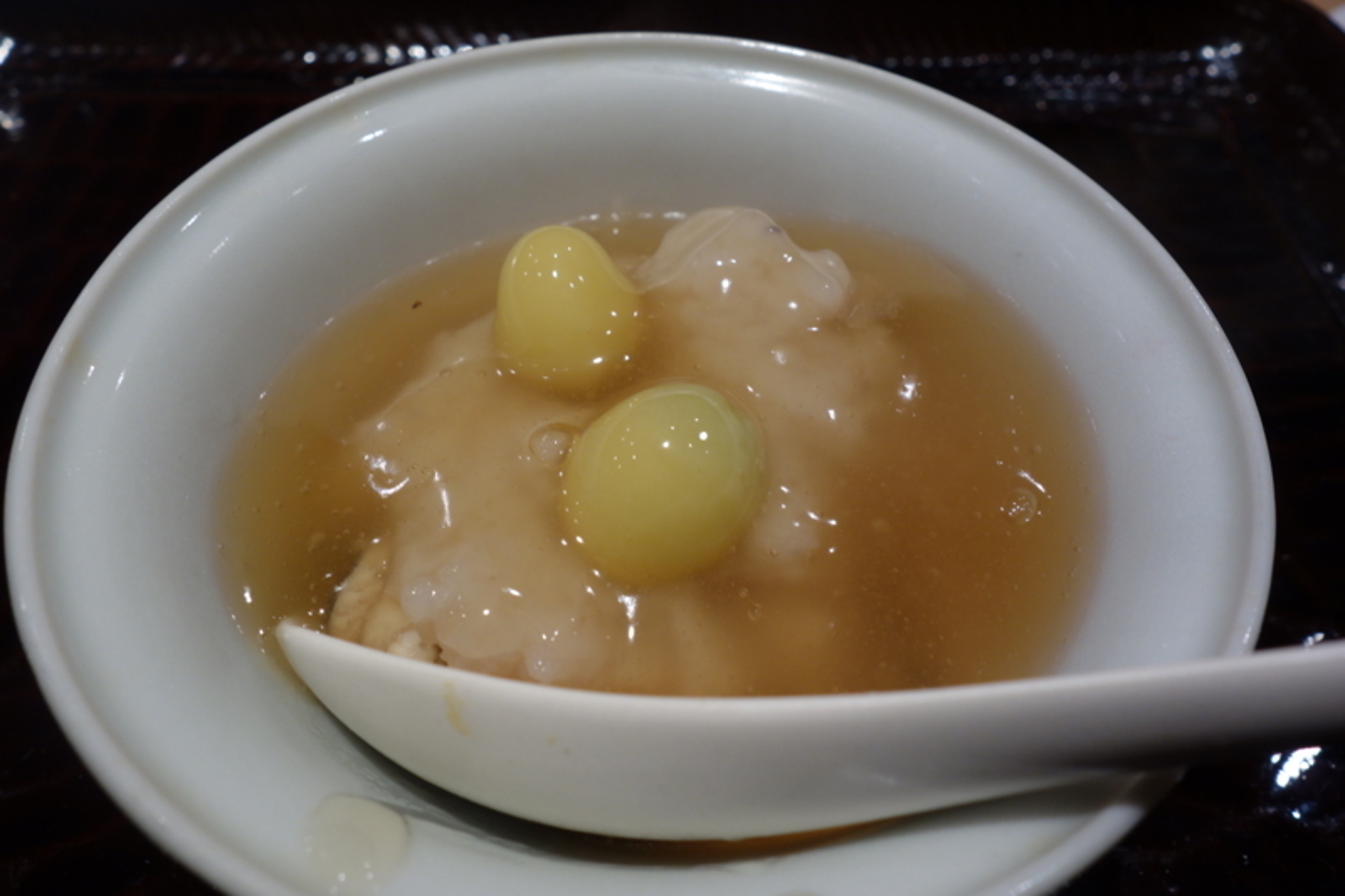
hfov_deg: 65.5
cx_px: 672
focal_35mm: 28
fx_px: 1046
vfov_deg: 46.4
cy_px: 448
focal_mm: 10.4
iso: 200
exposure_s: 1/30
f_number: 5.6
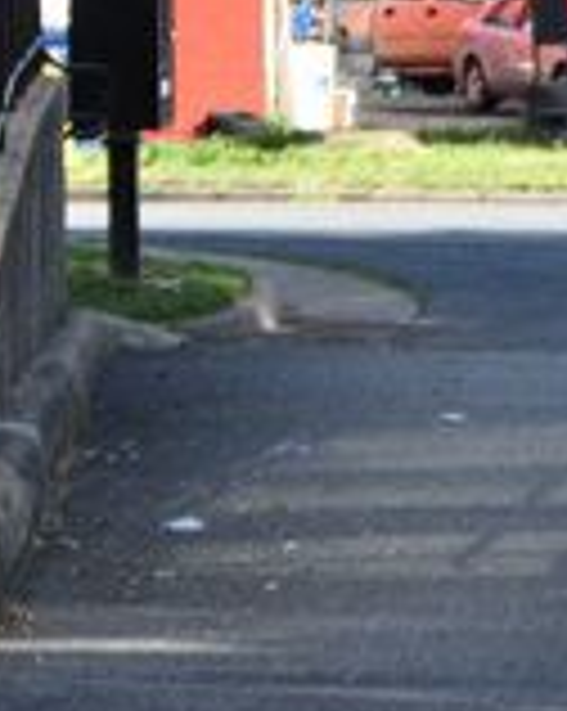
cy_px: 362
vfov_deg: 4.9
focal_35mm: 399
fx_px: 8386
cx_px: 1368
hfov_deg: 3.8
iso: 200
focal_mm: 70
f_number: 6.3
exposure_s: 1/250
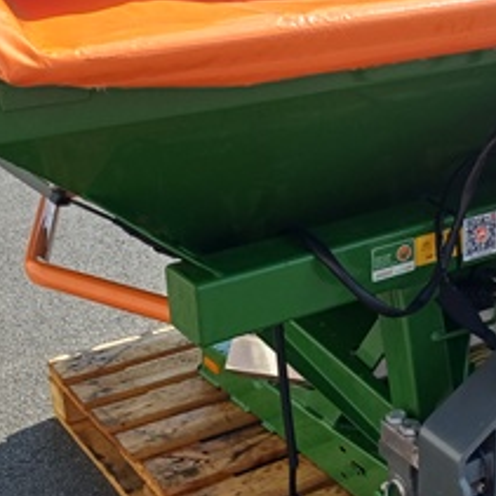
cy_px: 247
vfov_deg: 25.7
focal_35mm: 67
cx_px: 468
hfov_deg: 24.8
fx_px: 1086
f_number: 1.8
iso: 50
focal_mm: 4.65
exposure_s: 1/837
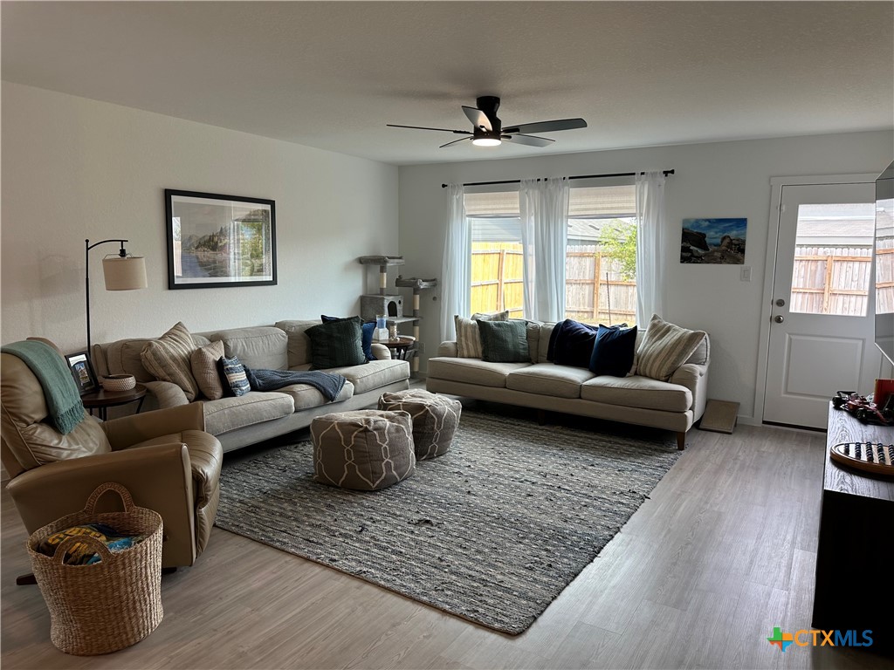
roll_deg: -1.1
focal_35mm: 24
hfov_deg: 71.6
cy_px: 335
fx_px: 620
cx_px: 447
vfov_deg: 56.8
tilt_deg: -7.2
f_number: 1.78
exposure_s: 1/130
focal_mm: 6.86
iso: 100
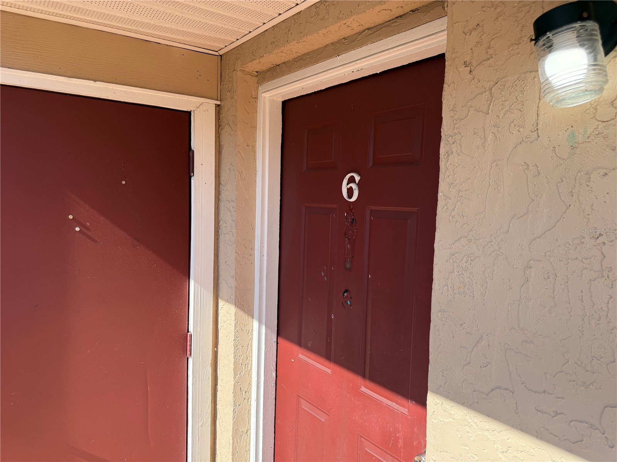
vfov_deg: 56.8
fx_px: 428
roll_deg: -1.8
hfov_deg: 71.6
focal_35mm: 24
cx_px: 308
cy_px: 231
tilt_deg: -5.1
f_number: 1.78
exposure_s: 1/1437
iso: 100
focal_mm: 6.76
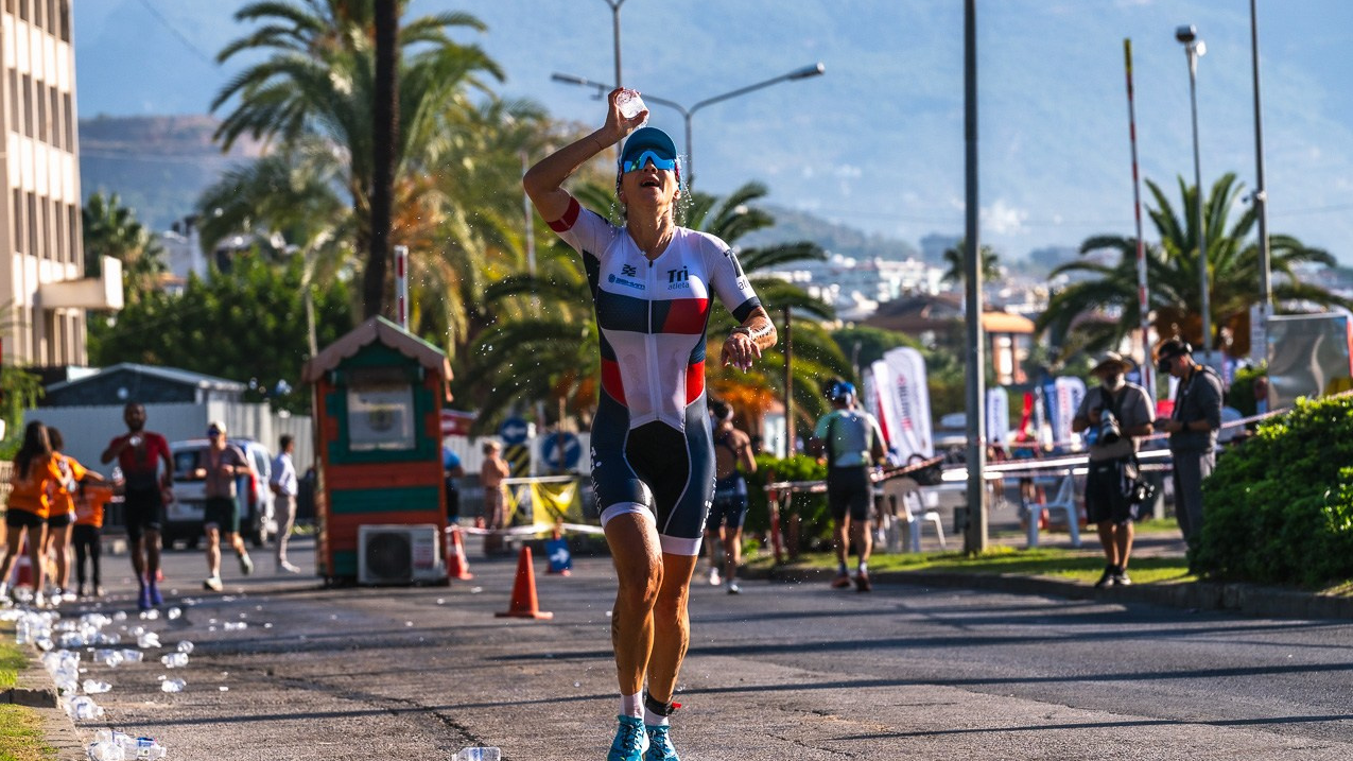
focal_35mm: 184
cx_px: 675
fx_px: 6601
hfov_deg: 11.7
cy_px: 418
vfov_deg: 6.6
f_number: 8
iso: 320
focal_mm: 175
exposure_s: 1/1250
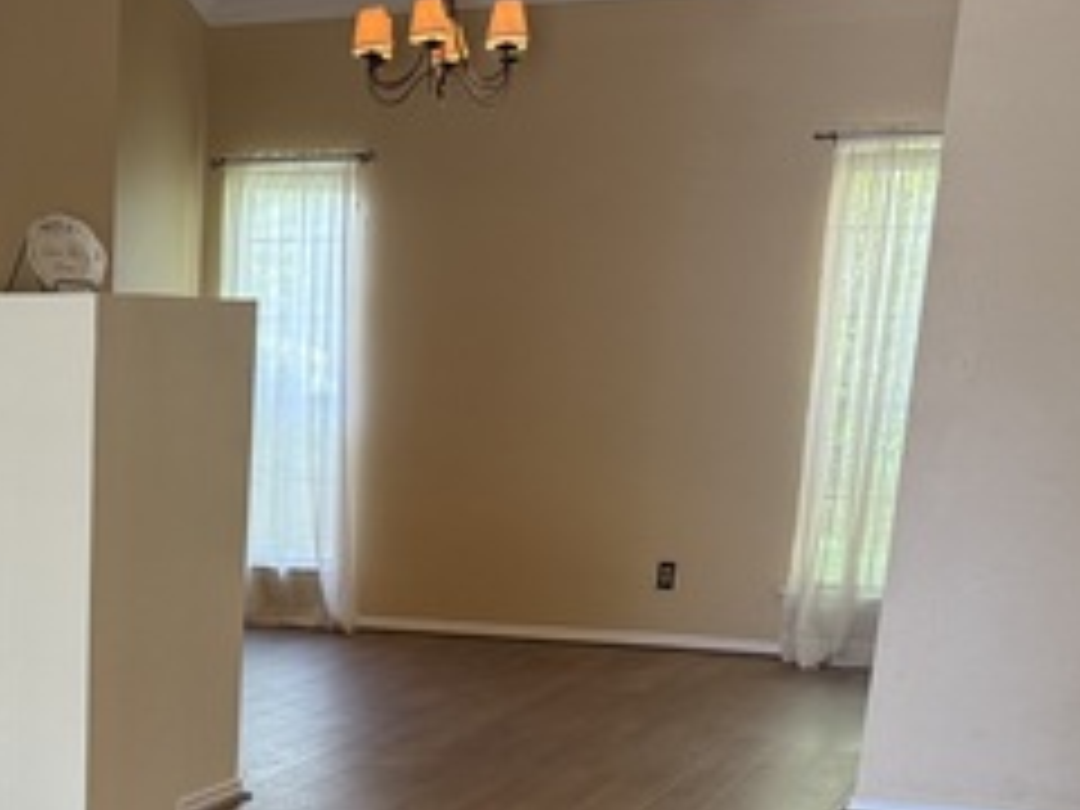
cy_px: 958
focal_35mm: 64
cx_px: -9
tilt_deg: -16.4
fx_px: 1997
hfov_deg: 28.3
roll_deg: -0.4
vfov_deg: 21.4
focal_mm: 6.76
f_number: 1.78
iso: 160
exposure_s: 1/60
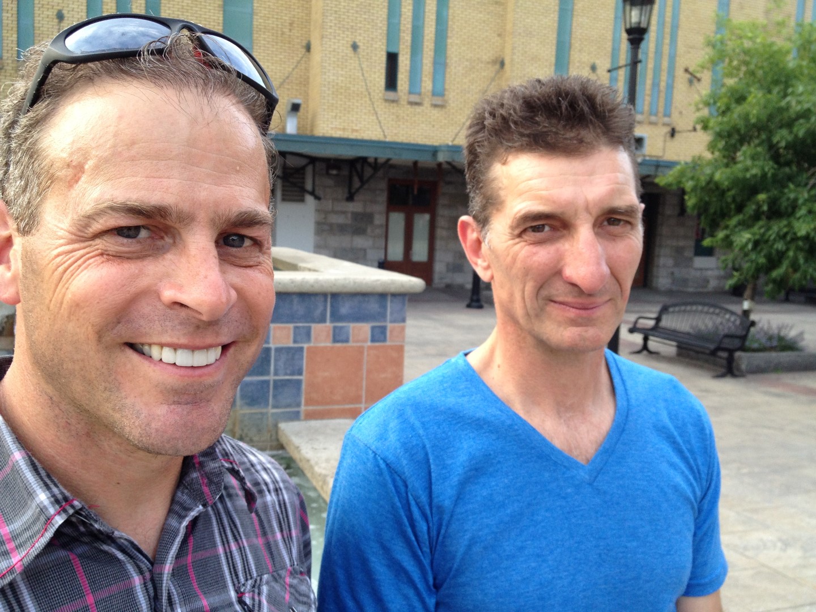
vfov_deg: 40.7
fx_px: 825
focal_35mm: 35
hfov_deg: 52.6
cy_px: 306
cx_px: 408
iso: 100
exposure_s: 1/120
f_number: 2.4
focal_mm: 4.28
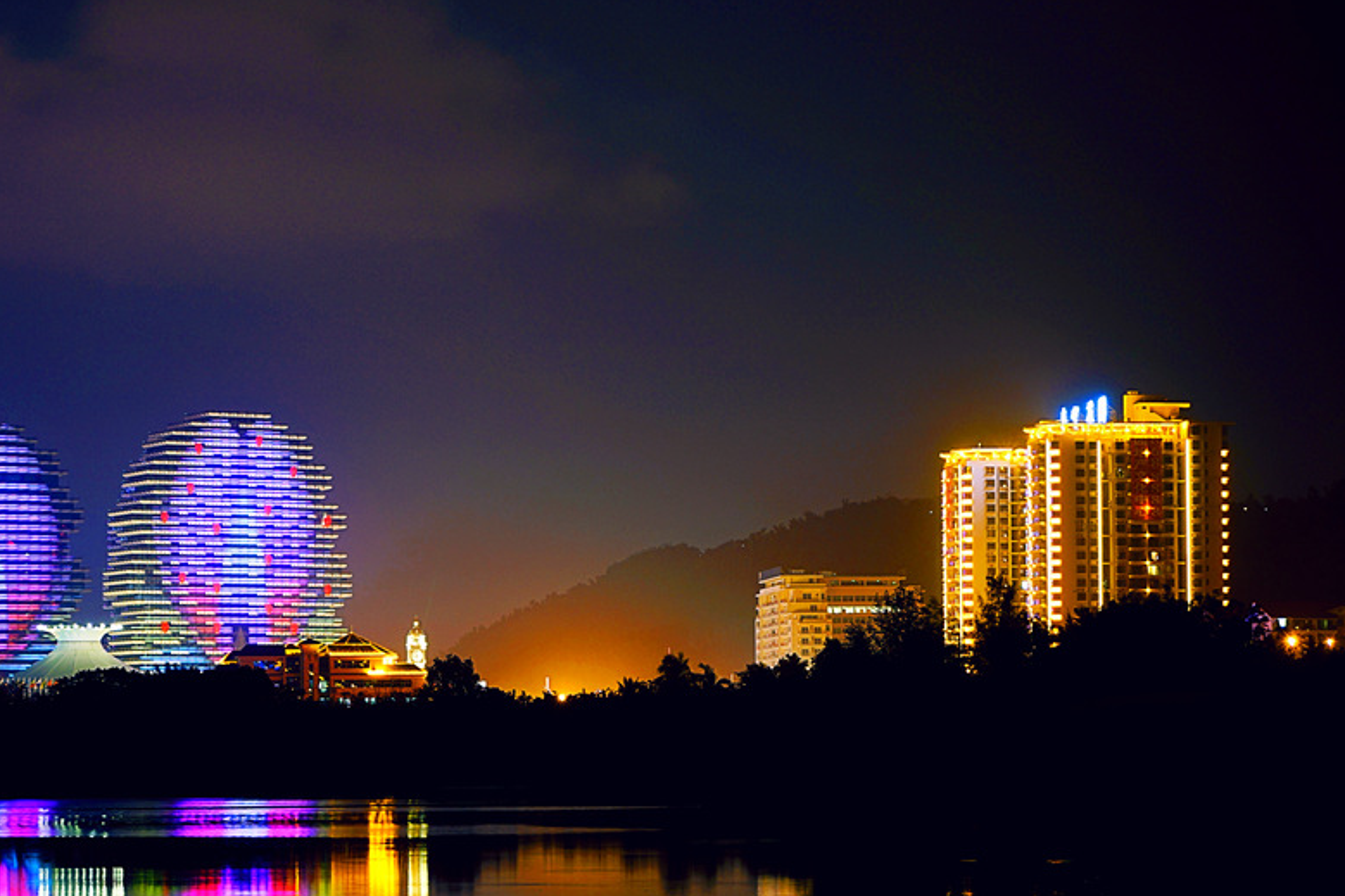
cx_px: 380
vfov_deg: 14.5
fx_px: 3511
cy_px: 682
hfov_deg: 21.5
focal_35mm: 94
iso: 100
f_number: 4
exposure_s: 2.5
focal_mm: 61
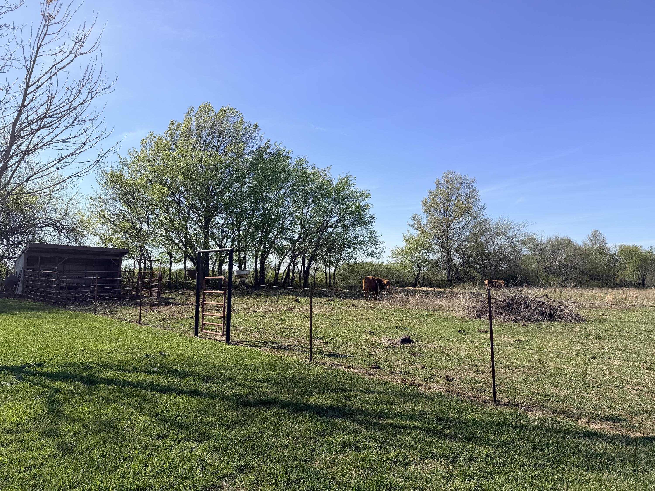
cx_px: 328
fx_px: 454
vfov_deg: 56.8
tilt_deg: +4.4
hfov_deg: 71.6
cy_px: 246
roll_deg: -0.5
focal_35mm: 24
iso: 80
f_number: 1.78
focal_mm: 6.76
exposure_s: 1/4673
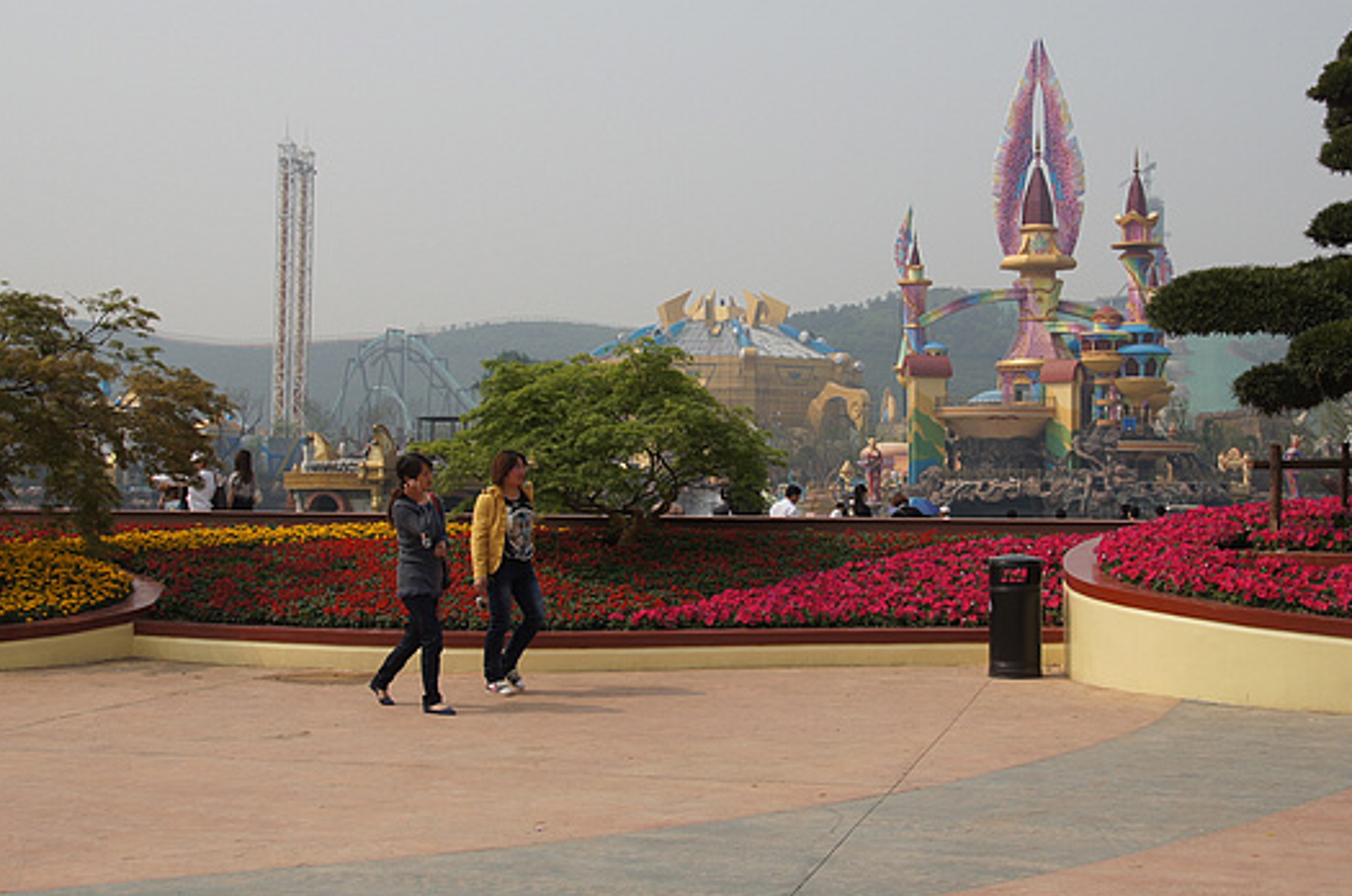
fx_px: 1799
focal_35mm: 48
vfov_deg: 28.0
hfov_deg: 41.1
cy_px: 404
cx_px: 783
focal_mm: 24
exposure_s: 1/400
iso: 100
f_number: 8
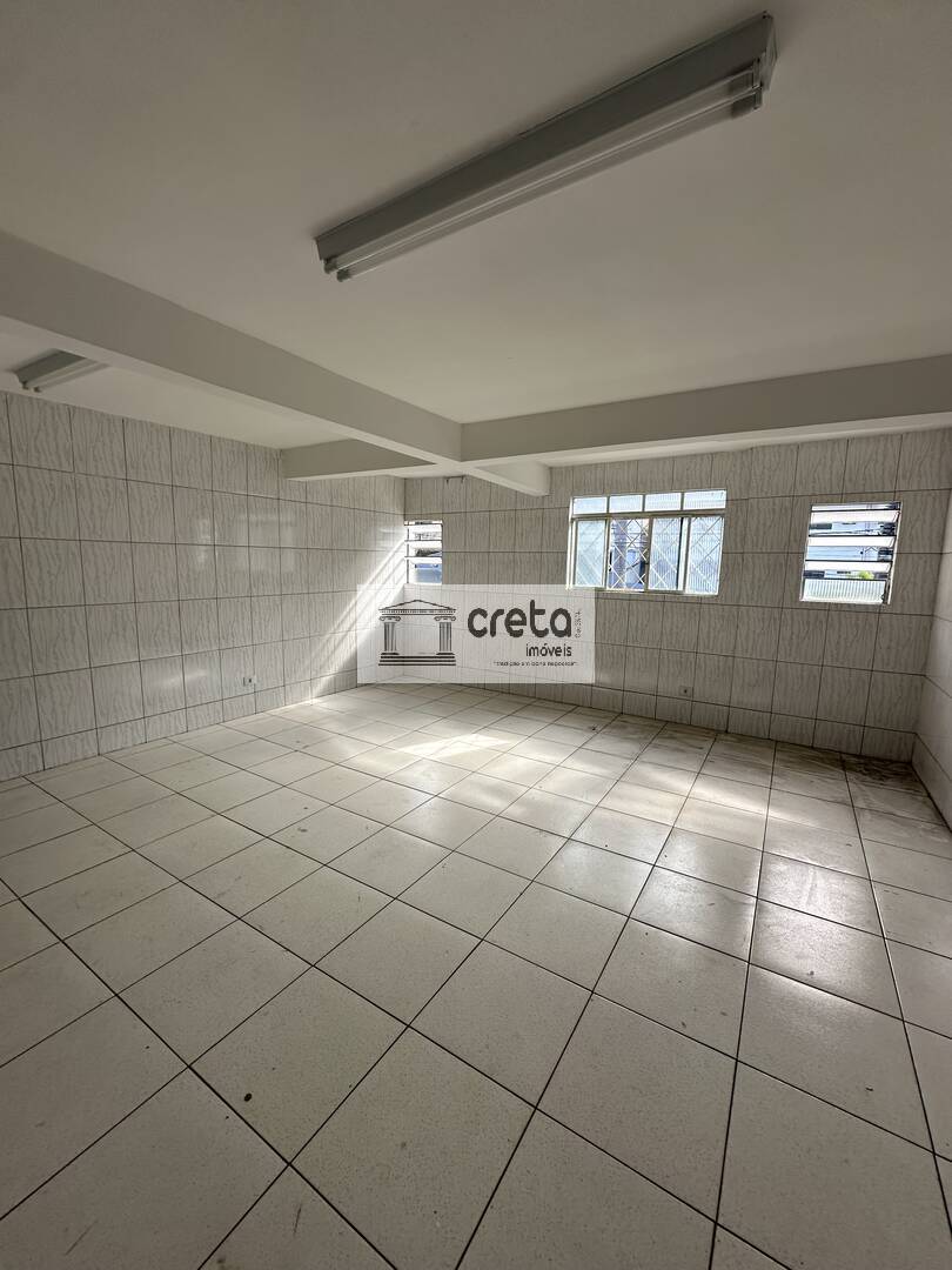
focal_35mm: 14
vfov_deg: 102.1
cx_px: 476
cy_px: 635
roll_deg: -0.3
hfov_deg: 85.7
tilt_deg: -8.5
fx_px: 513
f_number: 2.2
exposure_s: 1/149
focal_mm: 2.22
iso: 40
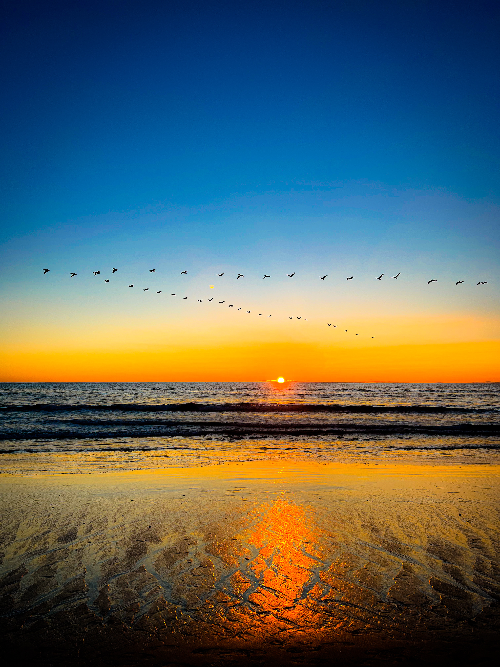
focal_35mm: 26
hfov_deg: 53.1
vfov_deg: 67.3
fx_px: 501
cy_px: 334
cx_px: 250
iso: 50
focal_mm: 5.7
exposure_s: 1/1600
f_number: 1.5
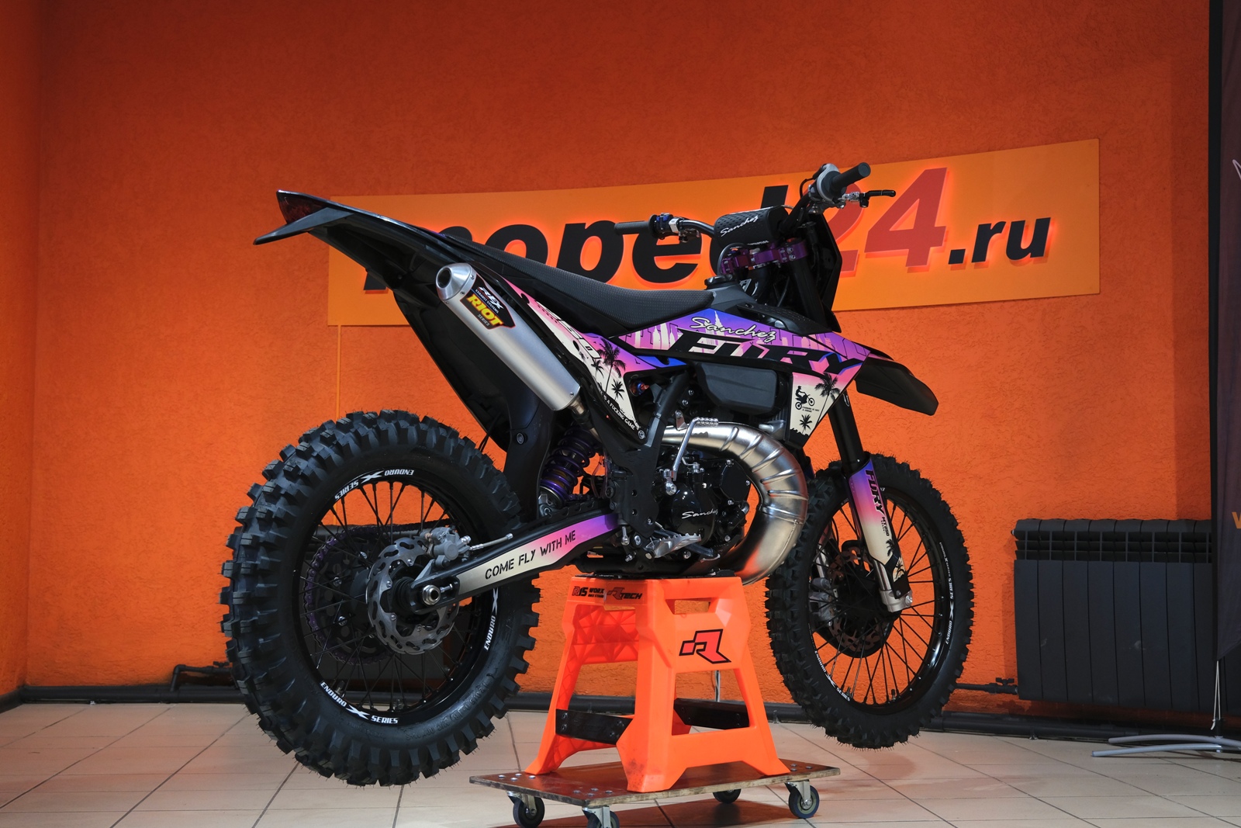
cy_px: 414
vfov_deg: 30.5
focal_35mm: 44
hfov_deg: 44.5
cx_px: 620
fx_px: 1517
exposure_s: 1/100
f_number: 4
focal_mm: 29.2
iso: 1250
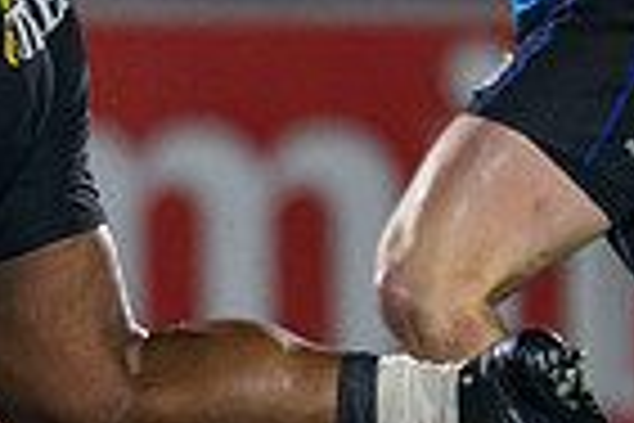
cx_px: -504
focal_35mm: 3538
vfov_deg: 0.4
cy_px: 288
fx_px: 62303
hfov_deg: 0.6
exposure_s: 1/1250
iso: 5000
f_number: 4
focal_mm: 560
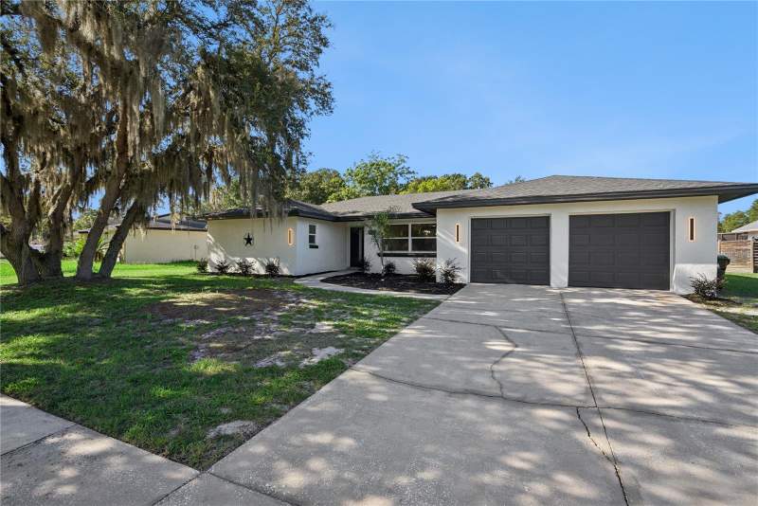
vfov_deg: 73.8
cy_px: 253
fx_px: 337
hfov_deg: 96.7
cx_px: 379
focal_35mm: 16
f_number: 10
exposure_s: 1/60
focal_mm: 16
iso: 80
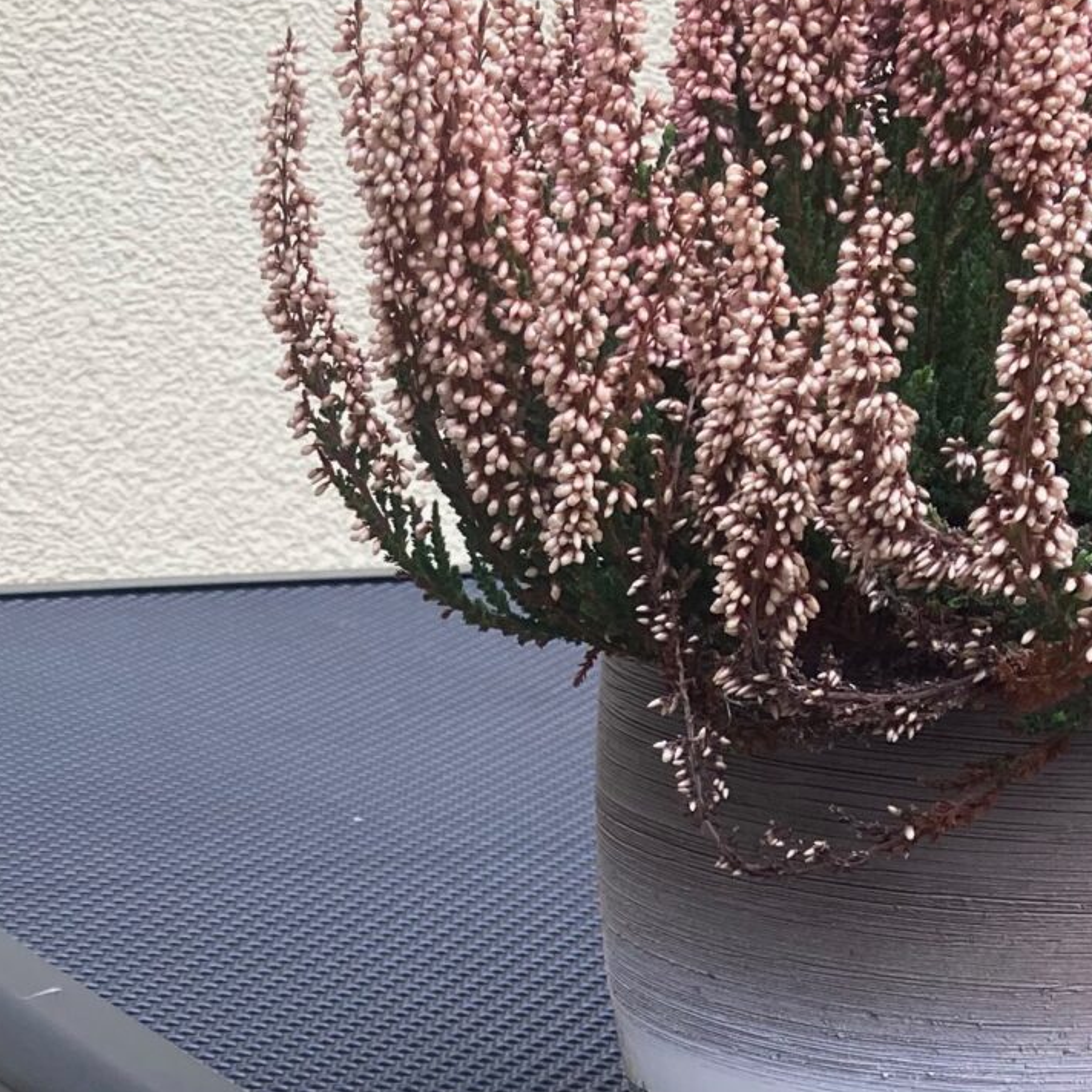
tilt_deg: -27.0
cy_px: 1768
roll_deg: -1.0
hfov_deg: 18.6
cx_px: -181
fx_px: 3176
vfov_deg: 17.1
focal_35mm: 89
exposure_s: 1/121
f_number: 1.8
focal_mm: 3.99
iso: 32
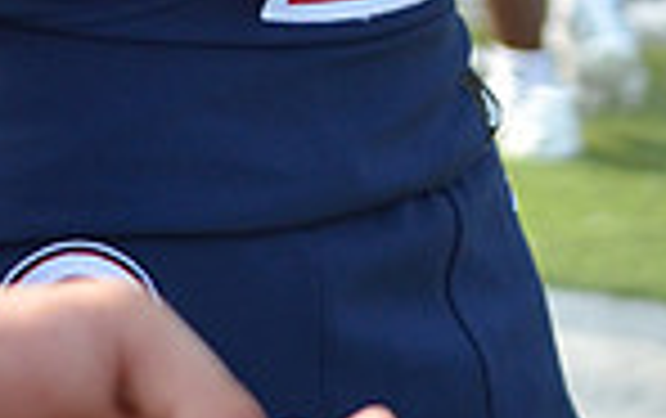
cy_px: -858
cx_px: 166
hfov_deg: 6.4
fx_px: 5962
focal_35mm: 328
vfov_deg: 3.9
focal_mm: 55
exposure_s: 1/500
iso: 500
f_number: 5
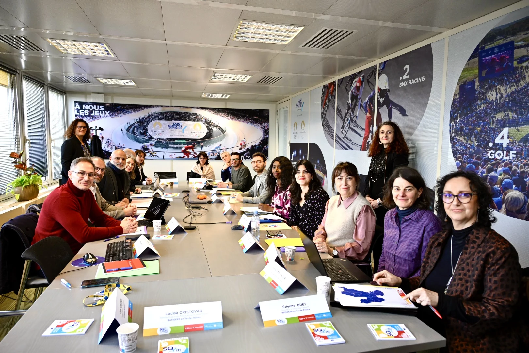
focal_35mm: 24
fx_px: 353
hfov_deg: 73.7
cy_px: 176
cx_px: 264
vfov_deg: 53.1
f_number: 4.5
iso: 800
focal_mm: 24
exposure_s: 1/100
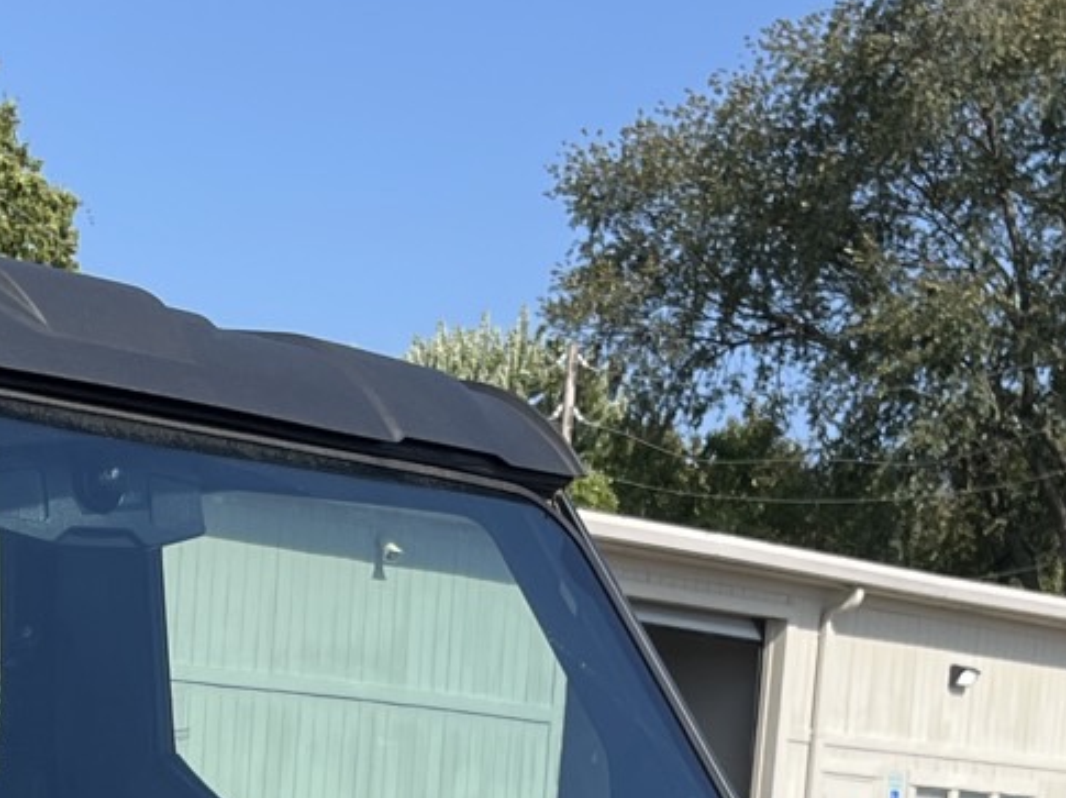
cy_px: 1387
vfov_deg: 13.1
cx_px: 116
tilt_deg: -9.1
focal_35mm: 103
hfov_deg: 18.8
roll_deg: -2.3
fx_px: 3170
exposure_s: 1/2688
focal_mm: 5.1
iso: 50
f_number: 1.6
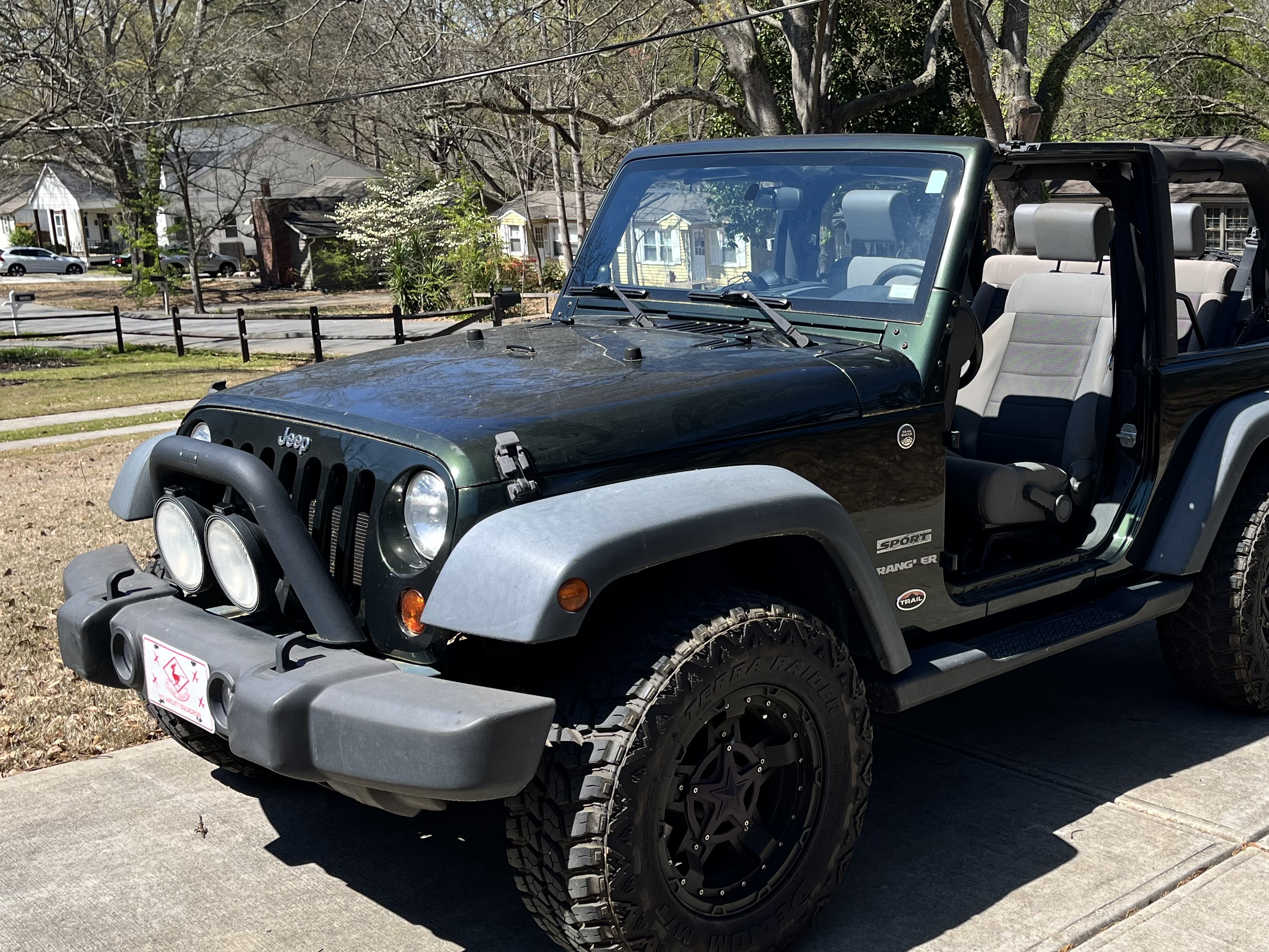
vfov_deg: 35.1
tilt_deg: -12.5
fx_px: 1503
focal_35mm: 41
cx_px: 851
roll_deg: +2.0
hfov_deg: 45.1
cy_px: 474
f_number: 1.6
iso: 50
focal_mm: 5.1
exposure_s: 1/2268
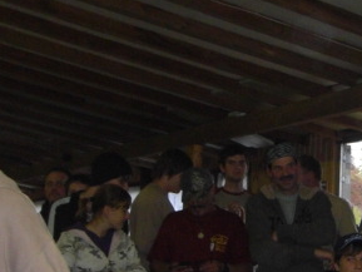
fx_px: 1088
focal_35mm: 104
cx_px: 321
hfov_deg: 18.6
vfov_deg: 14.2
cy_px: 184
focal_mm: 7.9
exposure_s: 1/60
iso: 200
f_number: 3.6
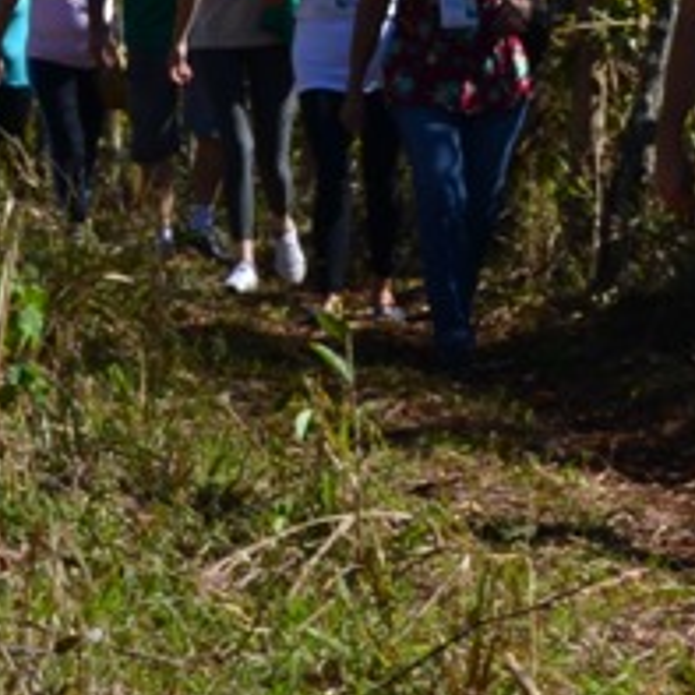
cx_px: 476
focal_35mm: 264
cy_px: -49
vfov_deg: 6.6
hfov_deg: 6.6
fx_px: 5997
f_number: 11
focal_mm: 40
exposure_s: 1/125
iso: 110
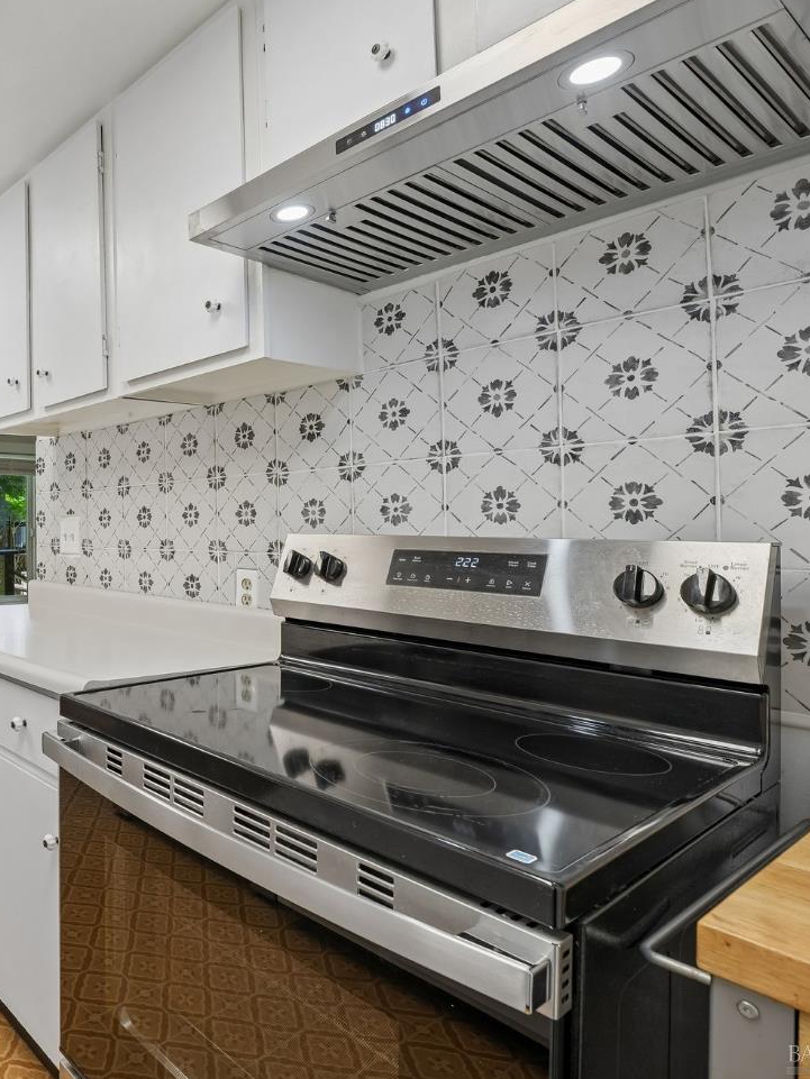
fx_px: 655
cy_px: 533
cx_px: 37
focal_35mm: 21
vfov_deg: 79.0
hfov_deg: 53.0
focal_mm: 14
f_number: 8
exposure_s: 1/50
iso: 640
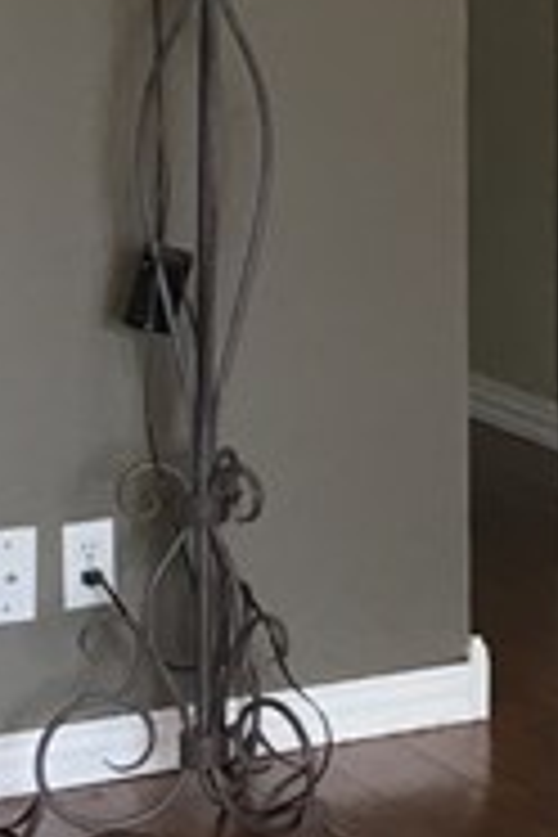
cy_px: -126
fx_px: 3859
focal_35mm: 166
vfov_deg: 12.1
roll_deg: -0.6
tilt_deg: -2.6
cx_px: 1044
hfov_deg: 8.0
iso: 64
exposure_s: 1/30
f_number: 2.2
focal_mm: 4.15
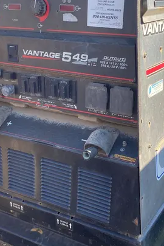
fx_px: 335
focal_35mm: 49
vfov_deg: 40.3
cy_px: 132
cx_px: 107
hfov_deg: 27.4
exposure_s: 1/600
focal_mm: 4.25
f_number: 1.8
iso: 32
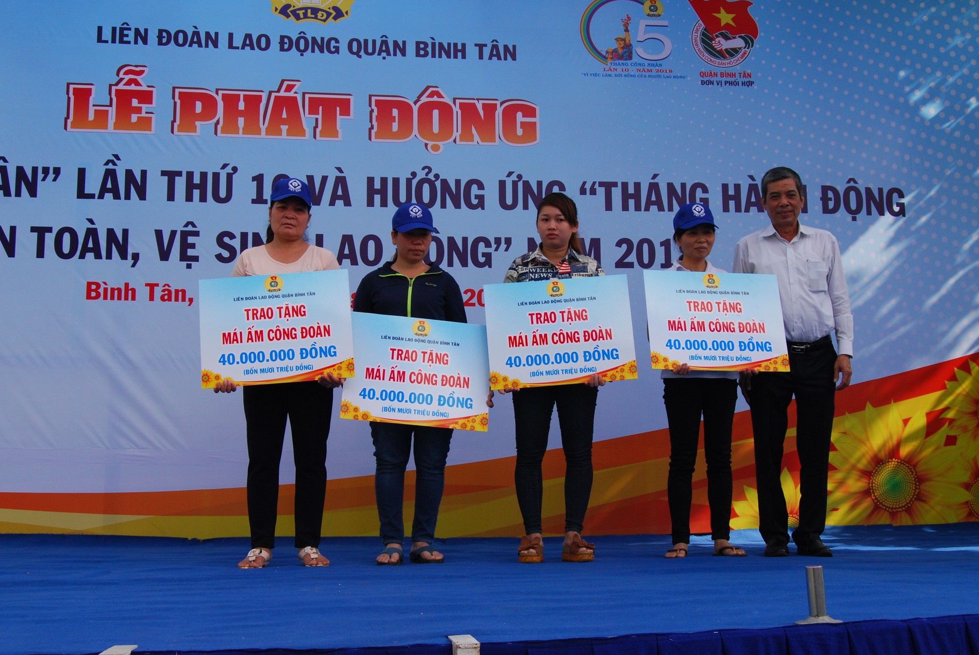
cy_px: 313
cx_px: 495
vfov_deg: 31.3
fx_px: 1171
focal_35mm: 43
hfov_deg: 45.4
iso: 400
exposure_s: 1/320
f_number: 9
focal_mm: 26
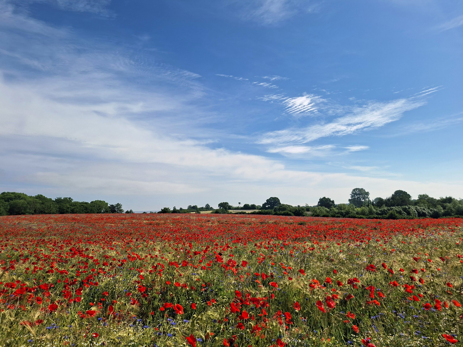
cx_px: 232
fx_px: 308
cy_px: 174
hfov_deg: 73.9
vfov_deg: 58.9
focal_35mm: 23
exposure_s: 1/3333
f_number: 1.8
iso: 50
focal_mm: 5.54
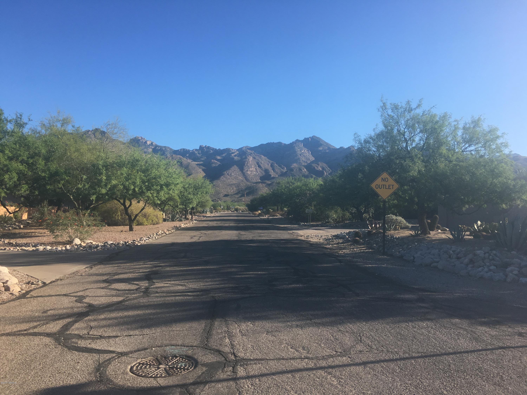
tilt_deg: +2.9
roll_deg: +0.2
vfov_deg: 48.2
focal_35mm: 29
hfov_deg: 61.7
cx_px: 264
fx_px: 442
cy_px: 198
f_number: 2.2
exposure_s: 1/916
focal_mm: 4.15
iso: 25
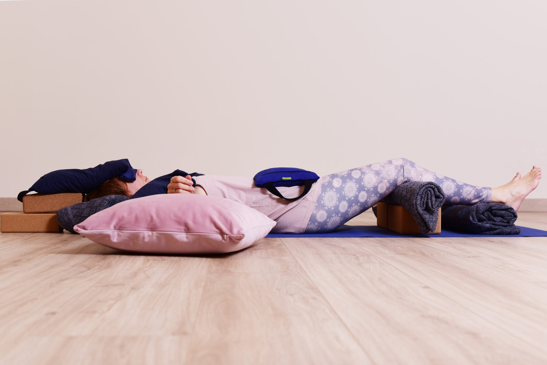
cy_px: 182
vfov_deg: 27.0
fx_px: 760
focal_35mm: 50
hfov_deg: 39.6
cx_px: 274
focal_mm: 50
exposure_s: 1/160
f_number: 6.3
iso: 125
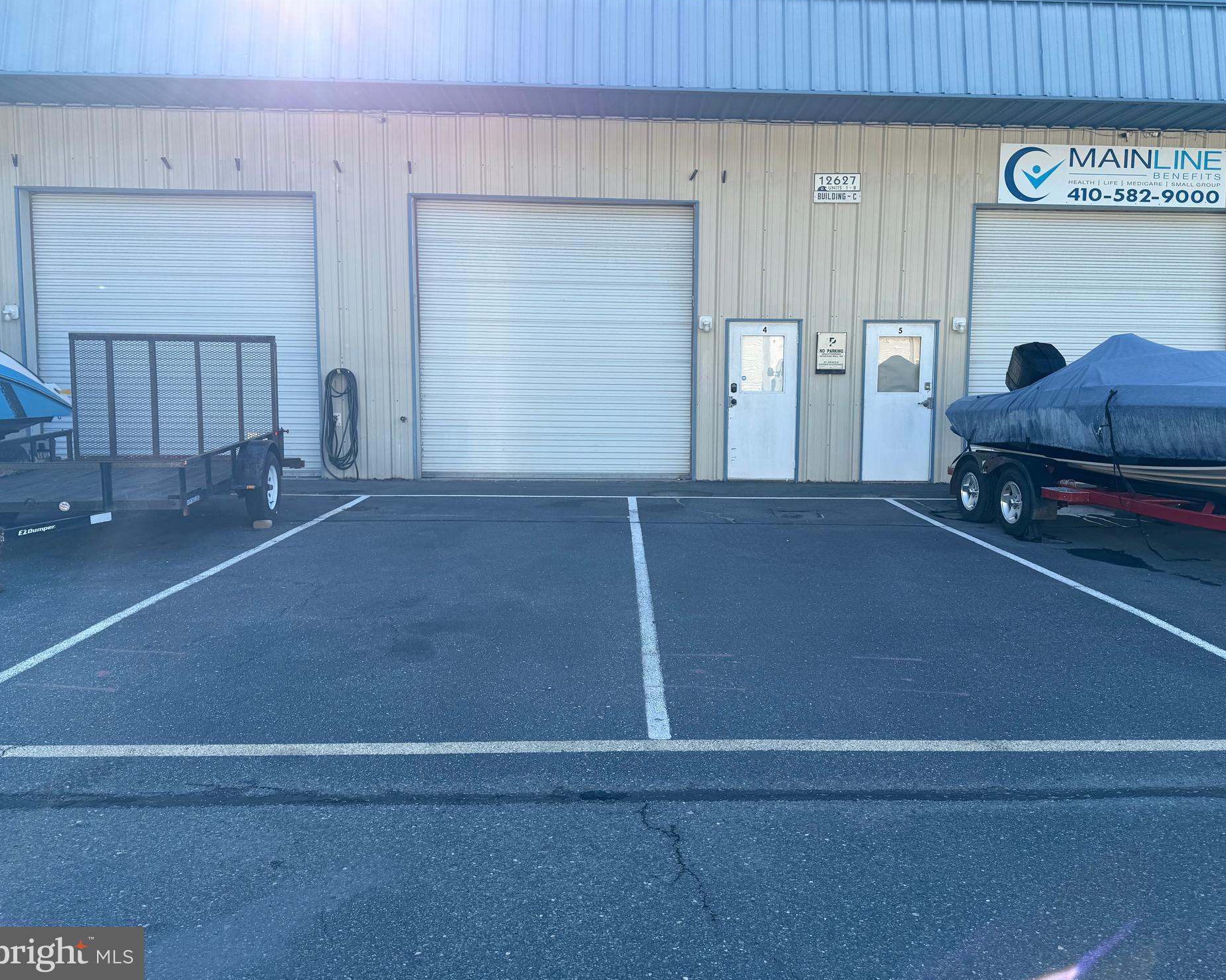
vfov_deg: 54.9
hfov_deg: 65.9
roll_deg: -0.1
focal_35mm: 26
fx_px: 943
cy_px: 471
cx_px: 659
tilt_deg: -4.8
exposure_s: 1/1410
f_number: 1.78
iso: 80
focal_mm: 6.76
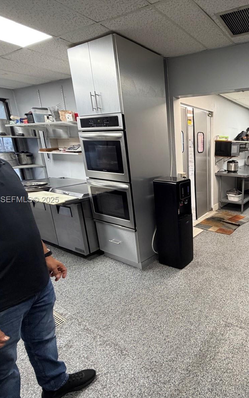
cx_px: 222
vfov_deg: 85.1
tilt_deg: -14.4
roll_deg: -0.7
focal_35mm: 20
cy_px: 200
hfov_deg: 52.7
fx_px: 217
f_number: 2.2
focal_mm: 2.22
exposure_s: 1/60
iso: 250
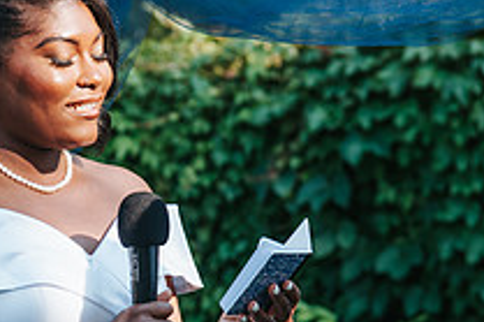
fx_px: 4178
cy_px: 200
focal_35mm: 311
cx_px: 127
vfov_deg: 4.4
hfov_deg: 6.6
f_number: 5
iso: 400
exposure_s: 1/400
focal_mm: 112
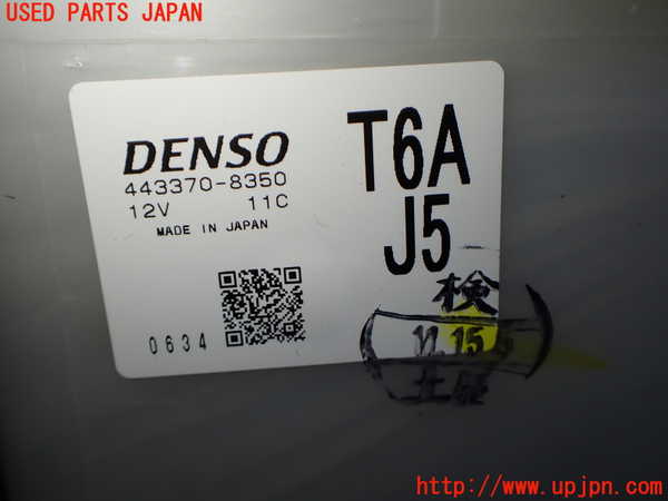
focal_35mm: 30
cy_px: 250
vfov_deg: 46.8
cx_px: 334
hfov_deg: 60.0
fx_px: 579
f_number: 2.3
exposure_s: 1/250
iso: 100
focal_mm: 5.4
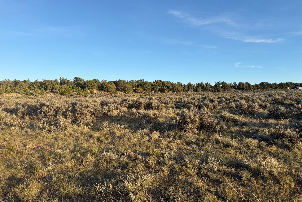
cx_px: 151
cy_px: 102
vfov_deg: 51.3
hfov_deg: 71.5
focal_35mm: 25
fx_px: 210
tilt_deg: -1.2
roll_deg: +1.0
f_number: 1.78
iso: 80
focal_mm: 6.76
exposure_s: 1/1770
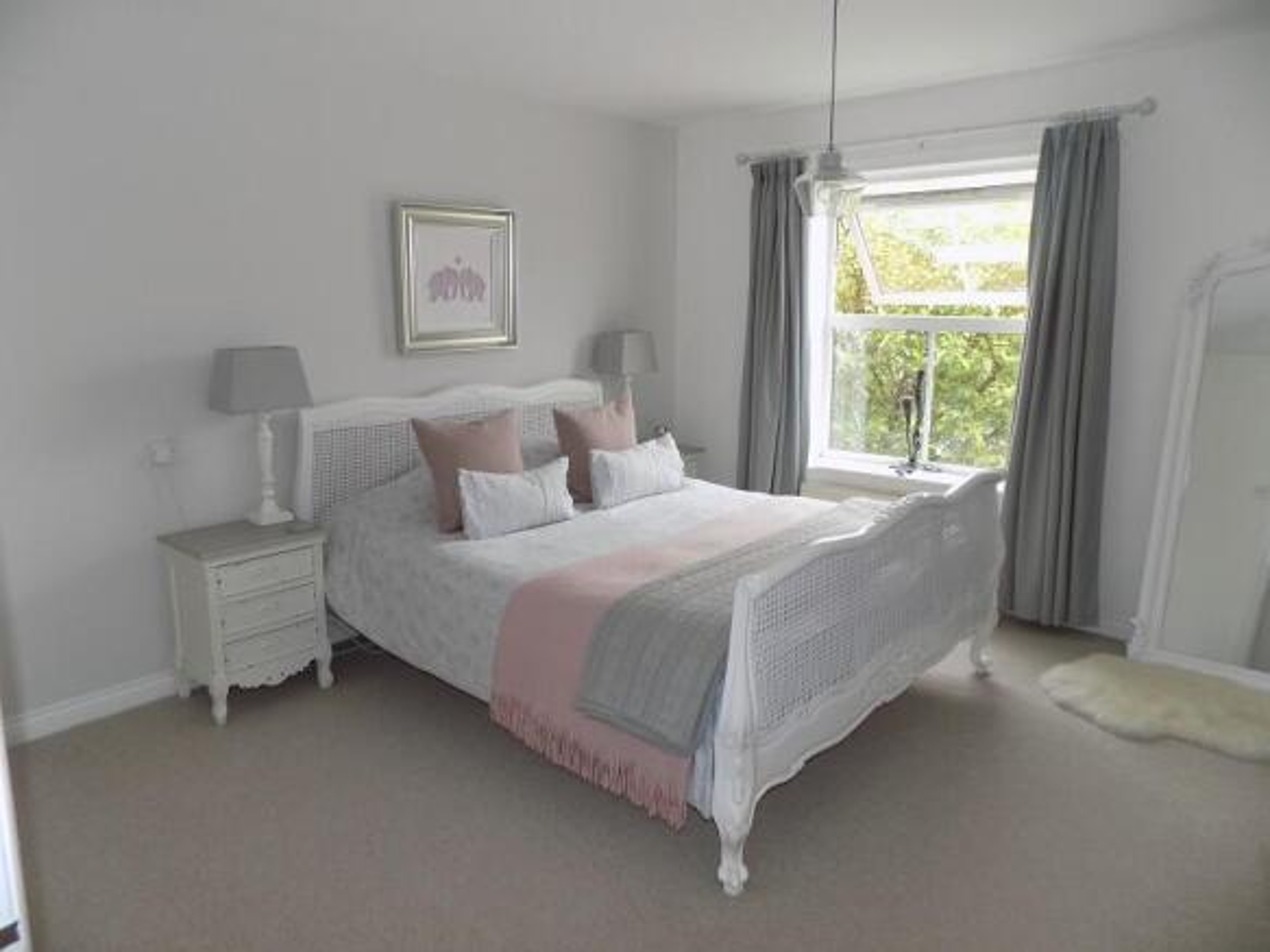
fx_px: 844
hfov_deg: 73.9
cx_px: 635
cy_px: 476
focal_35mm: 23
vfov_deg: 58.9
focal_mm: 4
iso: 80
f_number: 3.1
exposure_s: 1/40
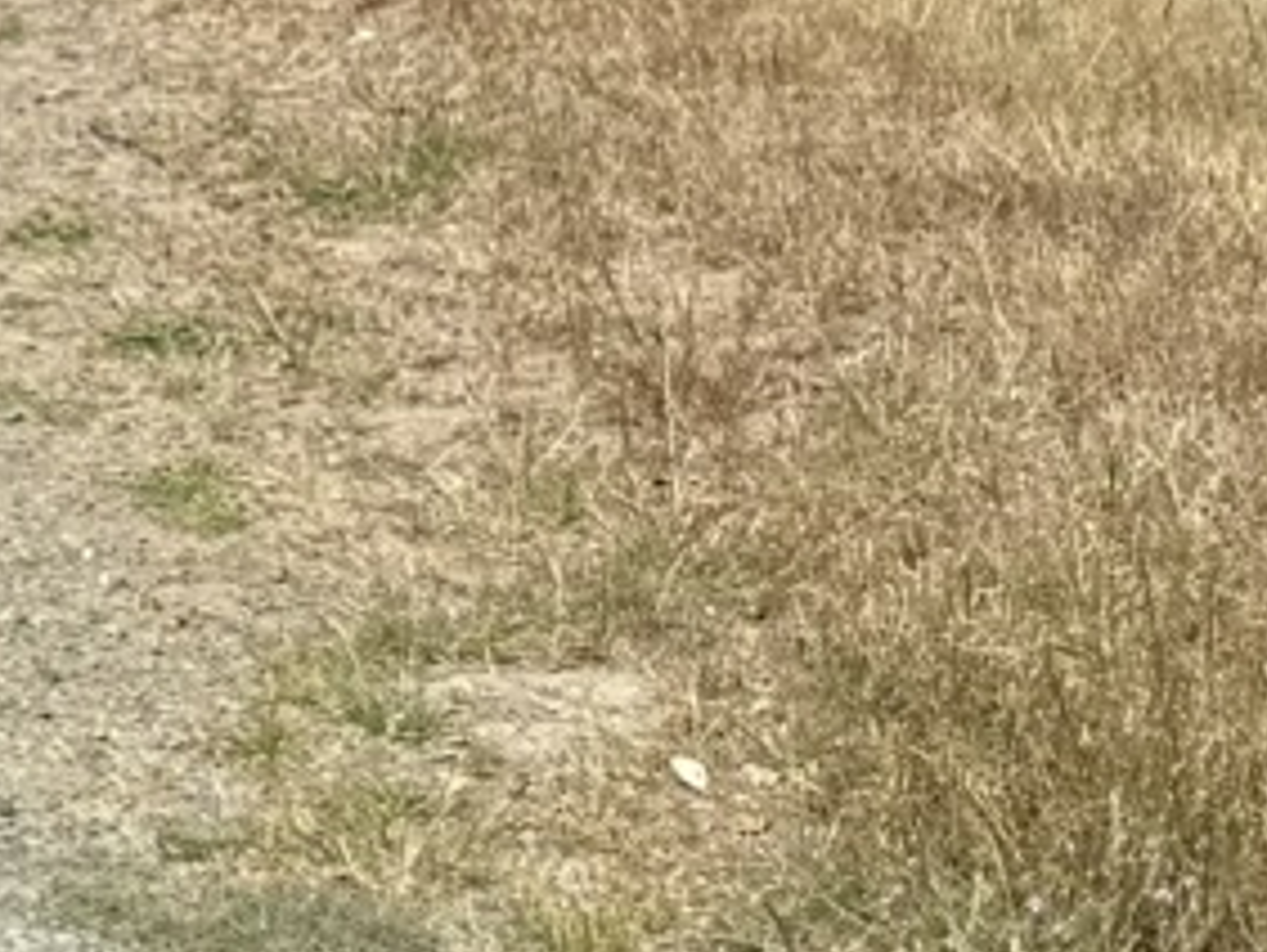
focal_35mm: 174
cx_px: -1415
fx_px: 6374
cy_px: -961
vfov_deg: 8.1
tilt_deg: -12.2
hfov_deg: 10.3
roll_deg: -0.4
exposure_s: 1/4167
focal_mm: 6.76
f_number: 1.78
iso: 80
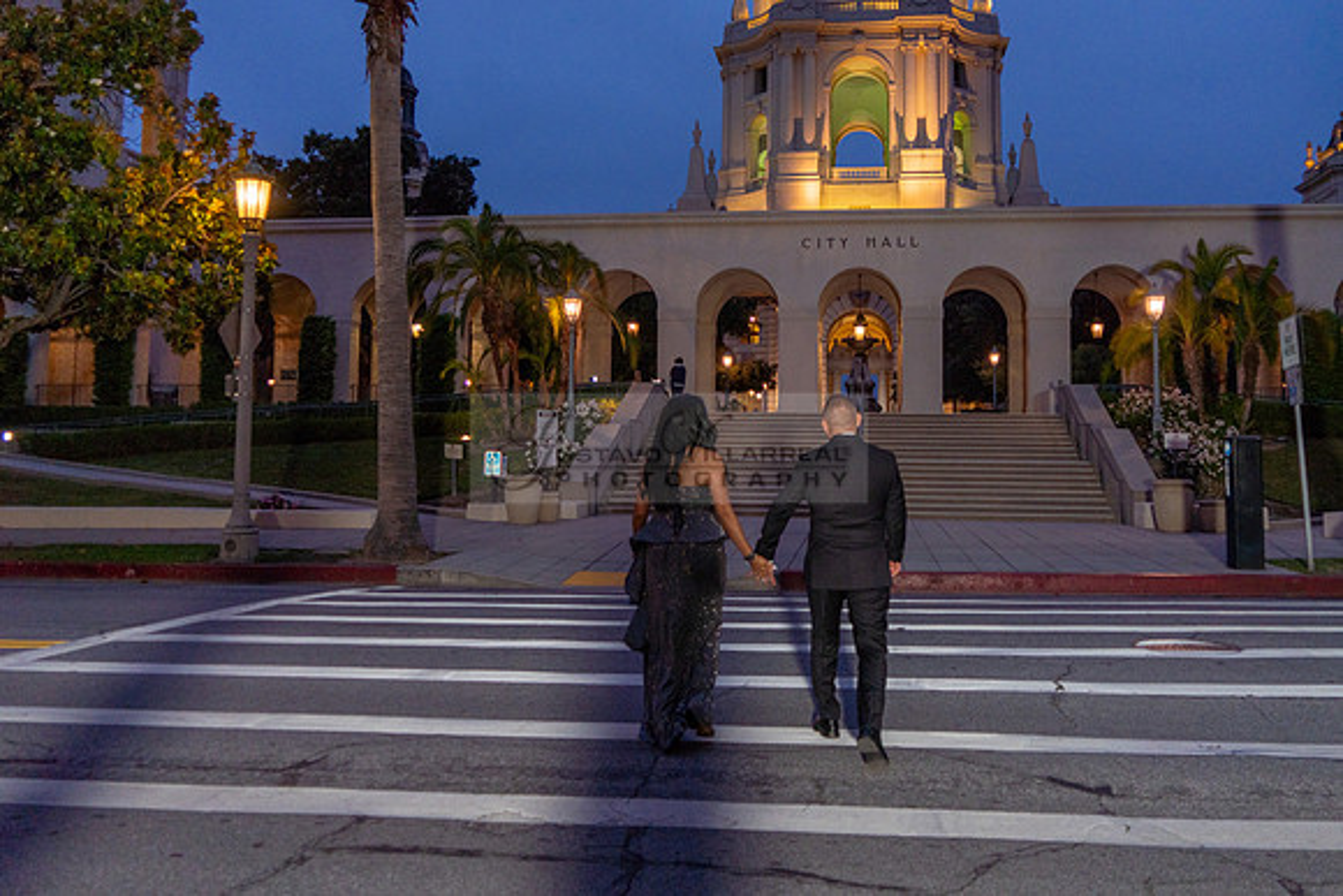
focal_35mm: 30
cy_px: 361
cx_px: 716
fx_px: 1133
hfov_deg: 61.3
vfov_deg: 43.0
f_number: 3.5
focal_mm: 24
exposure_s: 1/125
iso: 500
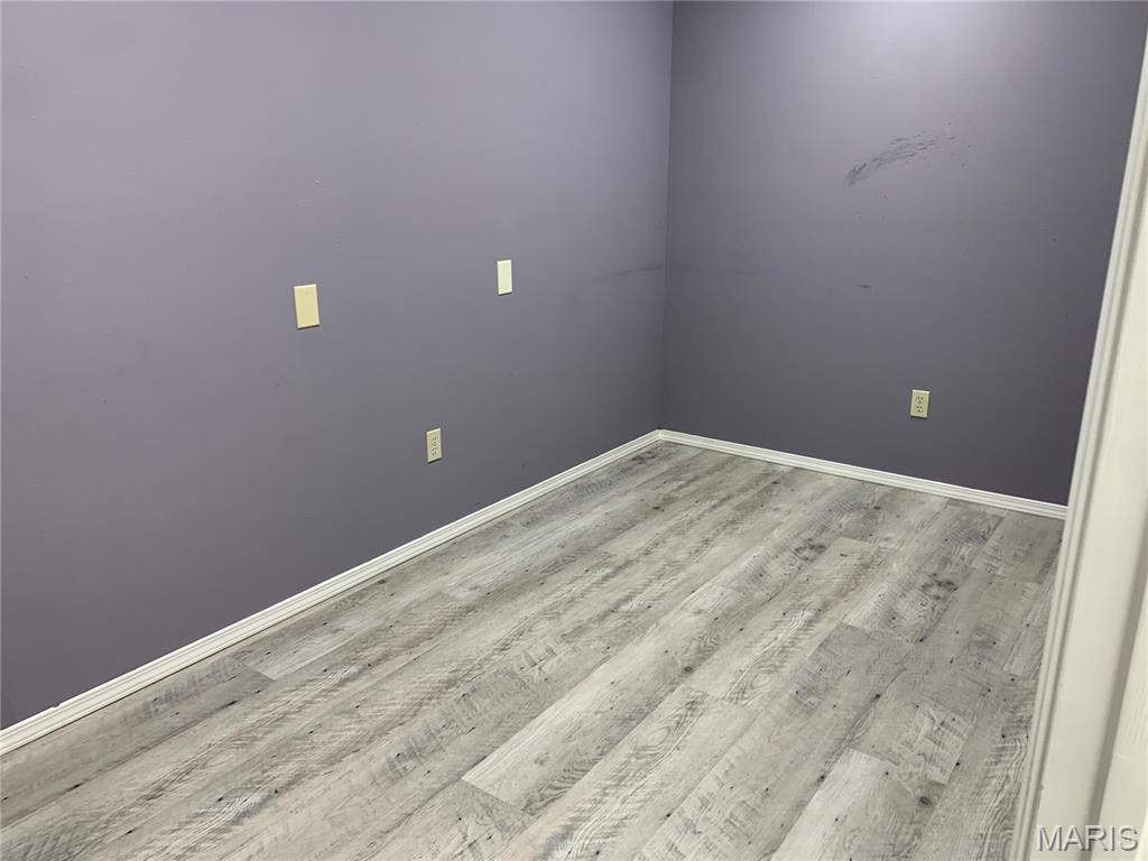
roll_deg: -0.5
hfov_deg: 67.3
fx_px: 862
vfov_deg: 53.1
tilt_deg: -16.0
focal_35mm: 26
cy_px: 430
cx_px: 574
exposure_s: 1/60
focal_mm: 4.25
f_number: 1.8
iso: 80
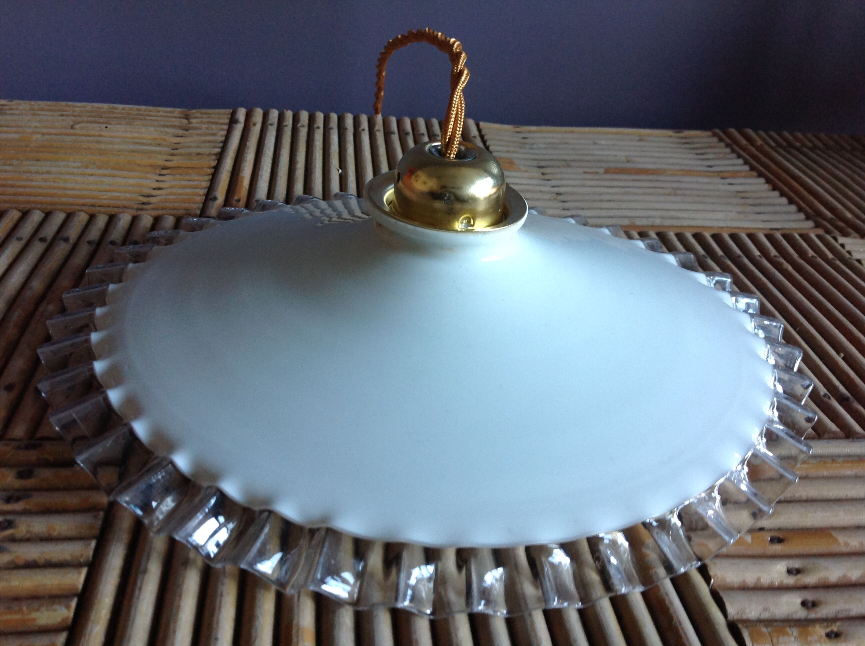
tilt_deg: -29.8
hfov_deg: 52.7
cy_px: 323
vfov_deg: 40.6
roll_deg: -6.5
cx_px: 432
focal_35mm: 35
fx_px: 873
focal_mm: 4.28
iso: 100
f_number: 2.4
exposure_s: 1/15
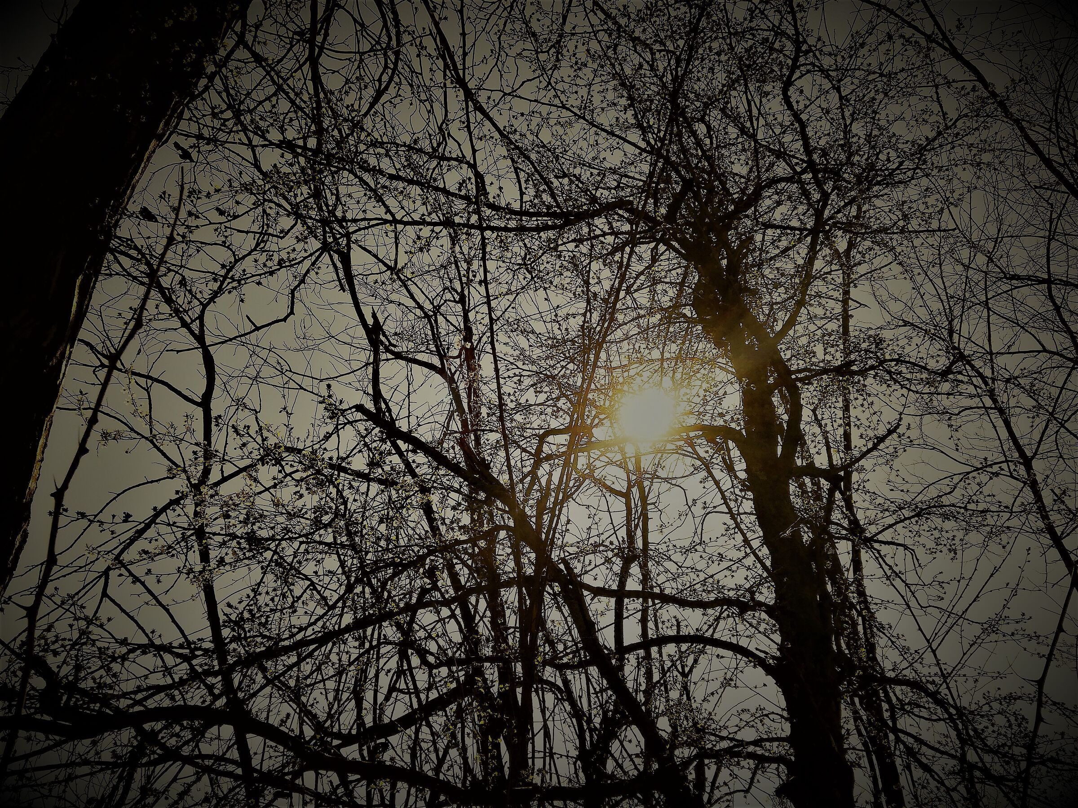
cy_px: 404
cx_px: 539
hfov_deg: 56.8
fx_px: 997
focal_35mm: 32
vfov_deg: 44.2
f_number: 2.2
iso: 50
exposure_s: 1/1582
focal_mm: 3.81
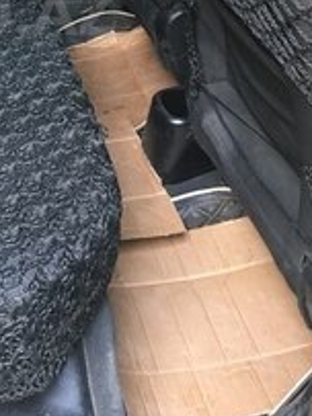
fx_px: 854
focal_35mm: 71
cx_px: -43
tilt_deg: -29.4
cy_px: 12
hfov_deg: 19.7
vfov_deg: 26.2
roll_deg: +0.4
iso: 160
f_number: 2.2
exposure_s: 1/33
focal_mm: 4.15
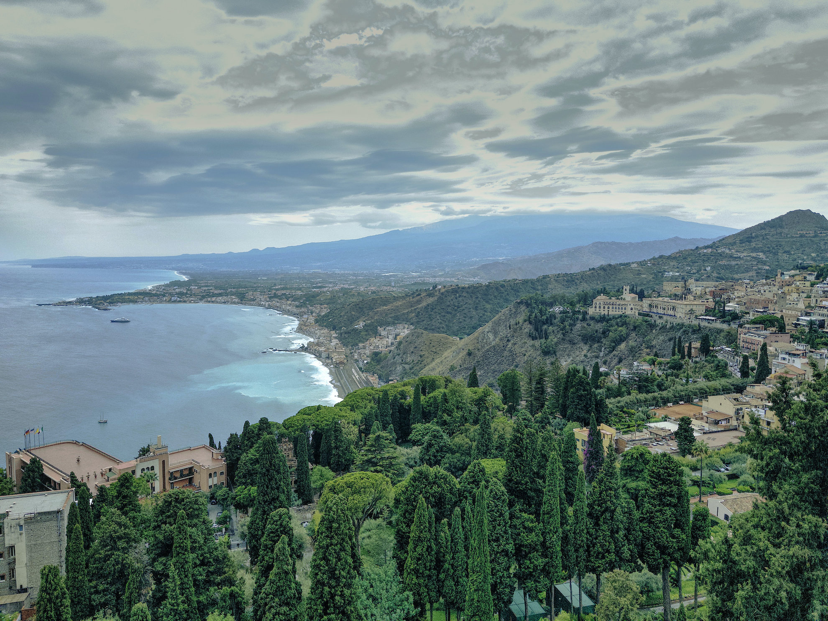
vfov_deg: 56.8
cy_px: 310
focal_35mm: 24
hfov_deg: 71.6
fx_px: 574
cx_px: 414
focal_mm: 6.9
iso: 80
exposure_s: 1/2809
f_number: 1.8
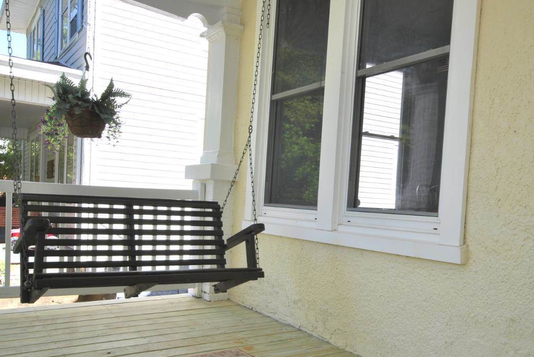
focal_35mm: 35
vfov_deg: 37.7
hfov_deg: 54.3
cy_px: 223
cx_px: 295
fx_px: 520
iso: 110
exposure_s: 1/125
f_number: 5.6
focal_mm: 16
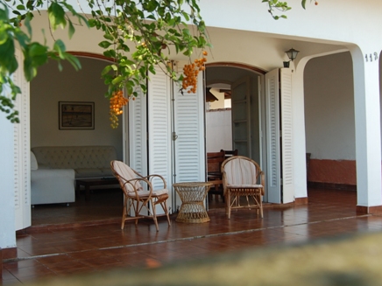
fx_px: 537
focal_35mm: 49
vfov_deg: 29.8
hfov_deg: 39.1
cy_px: 127
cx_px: 172
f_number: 5.6
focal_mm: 23
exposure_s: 1/125
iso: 250
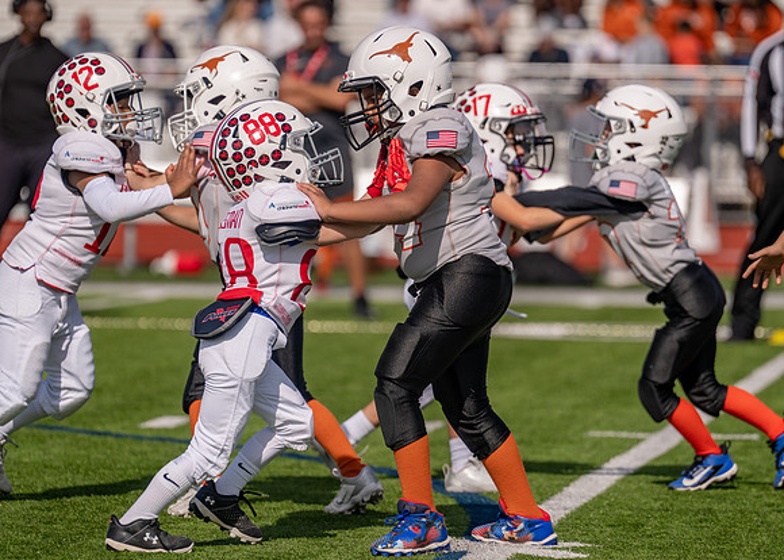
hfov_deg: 6.5
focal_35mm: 310
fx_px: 6897
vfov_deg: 4.6
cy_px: 280
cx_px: 389
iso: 160
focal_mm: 280
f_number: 4
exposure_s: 1/4000
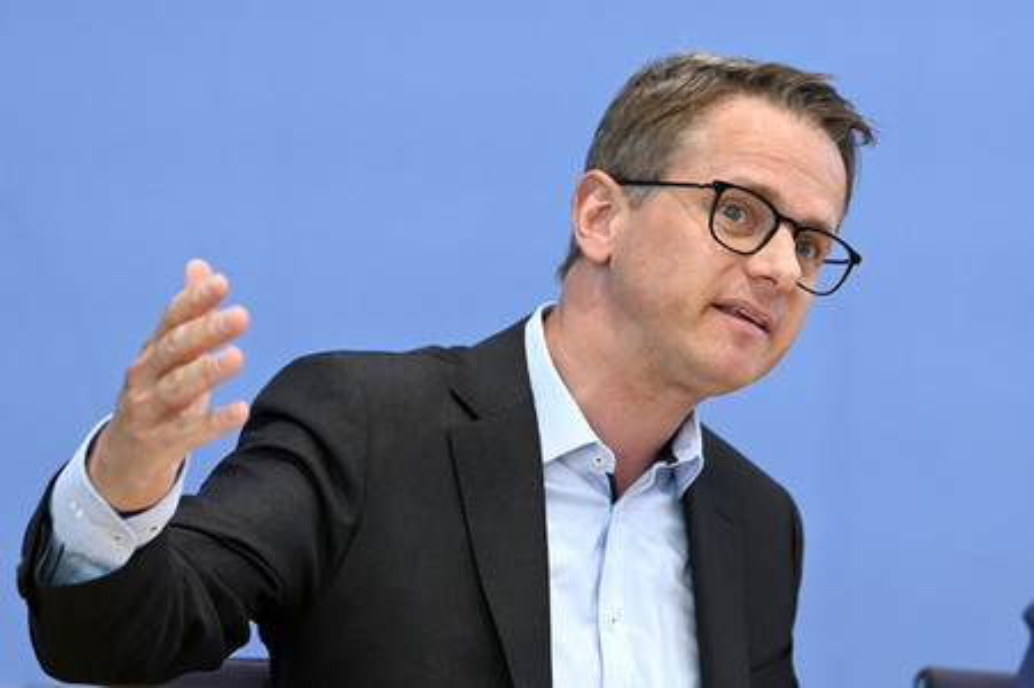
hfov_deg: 15.2
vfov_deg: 10.1
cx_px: 517
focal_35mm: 135
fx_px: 3875
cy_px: 344
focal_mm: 135
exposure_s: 1/640
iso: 3200
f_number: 5.6
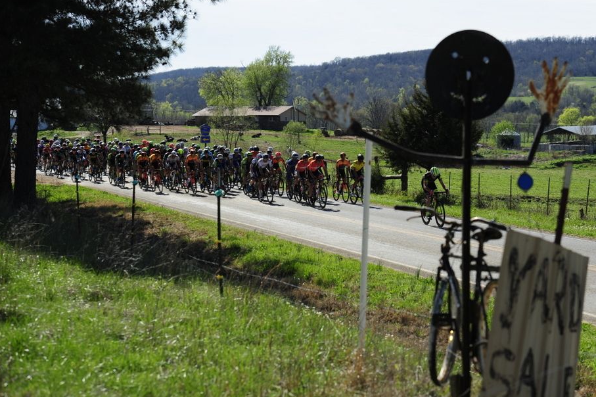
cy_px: 184
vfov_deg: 17.3
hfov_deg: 25.7
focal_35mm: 79
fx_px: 1307
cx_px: 334
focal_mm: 70
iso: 200
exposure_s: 1/1600
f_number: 5
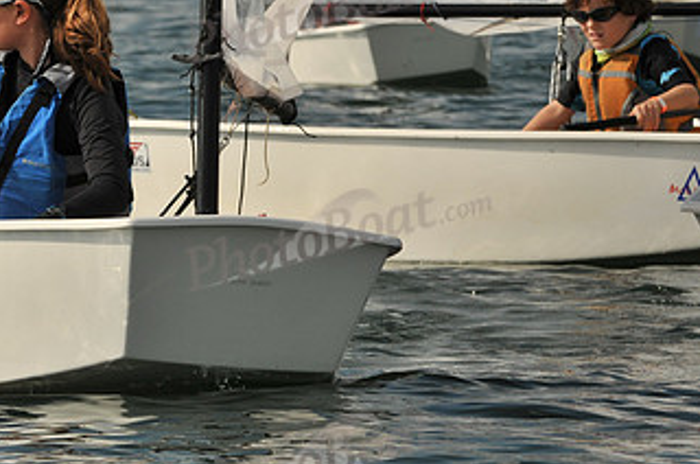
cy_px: 152
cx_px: 72
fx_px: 10557
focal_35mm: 544
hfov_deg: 3.8
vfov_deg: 2.5
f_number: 11
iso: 200
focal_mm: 200
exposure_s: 1/640
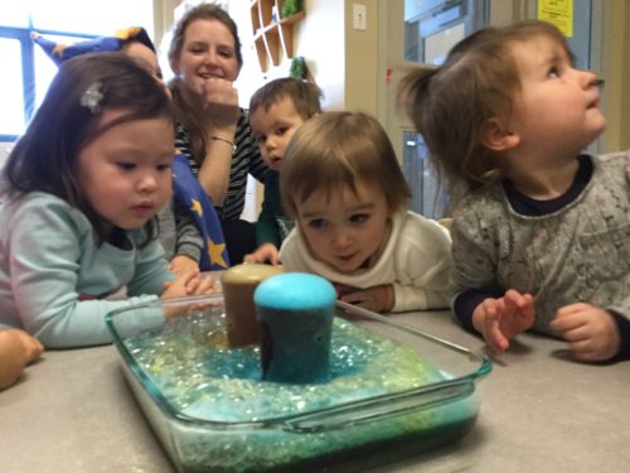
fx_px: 564
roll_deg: +0.7
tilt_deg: -2.9
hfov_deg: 58.4
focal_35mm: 31
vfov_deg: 45.4
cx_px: 315
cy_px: 236
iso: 160
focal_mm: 3.3
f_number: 2.4
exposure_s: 1/30
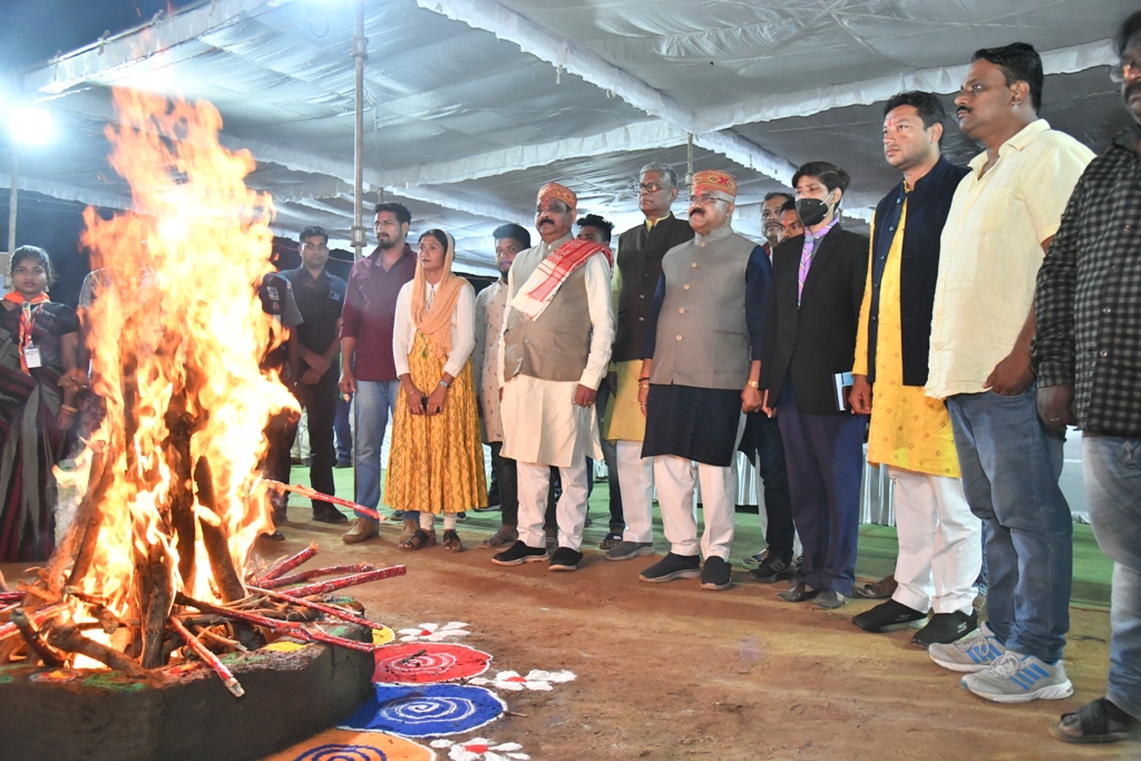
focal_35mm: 31
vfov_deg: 42.3
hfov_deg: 60.3
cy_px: 380
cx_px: 570
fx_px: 983
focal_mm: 31
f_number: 5
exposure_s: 1/200
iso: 6400
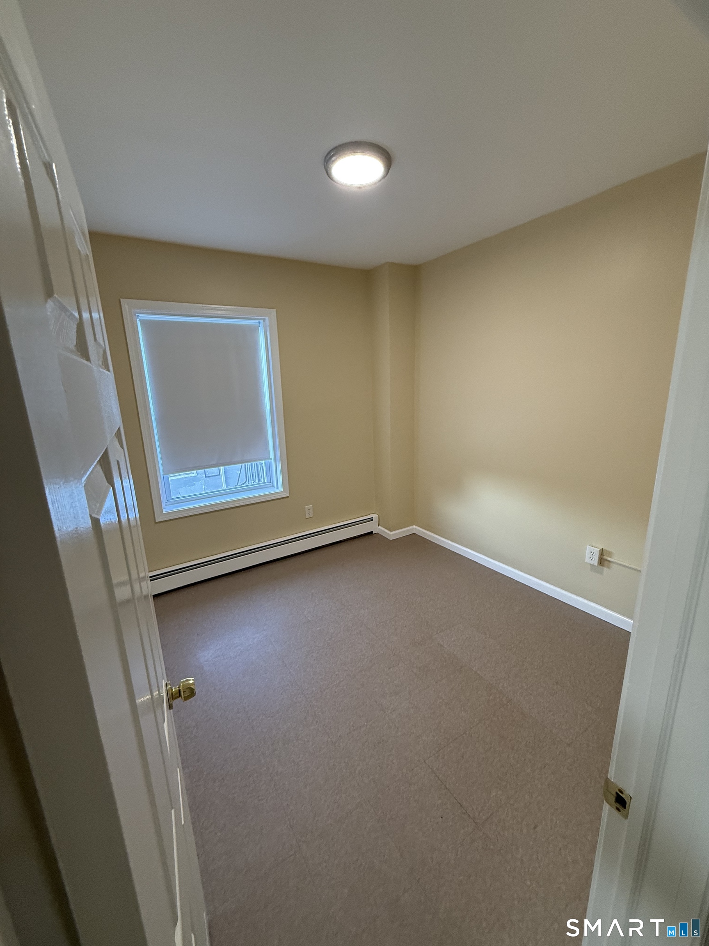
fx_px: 382
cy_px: 473
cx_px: 354
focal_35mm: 14
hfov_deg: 85.7
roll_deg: +2.7
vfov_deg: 102.1
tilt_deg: -13.4
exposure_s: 1/120
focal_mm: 2.22
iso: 320
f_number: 2.2
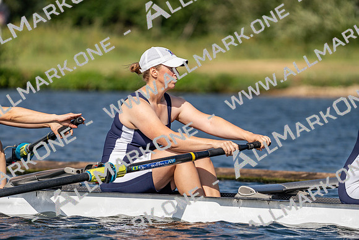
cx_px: 180
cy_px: 120
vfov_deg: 3.6
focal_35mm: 382
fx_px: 3810
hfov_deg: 5.4
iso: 125
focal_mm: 382
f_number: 6.3
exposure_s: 1/1600
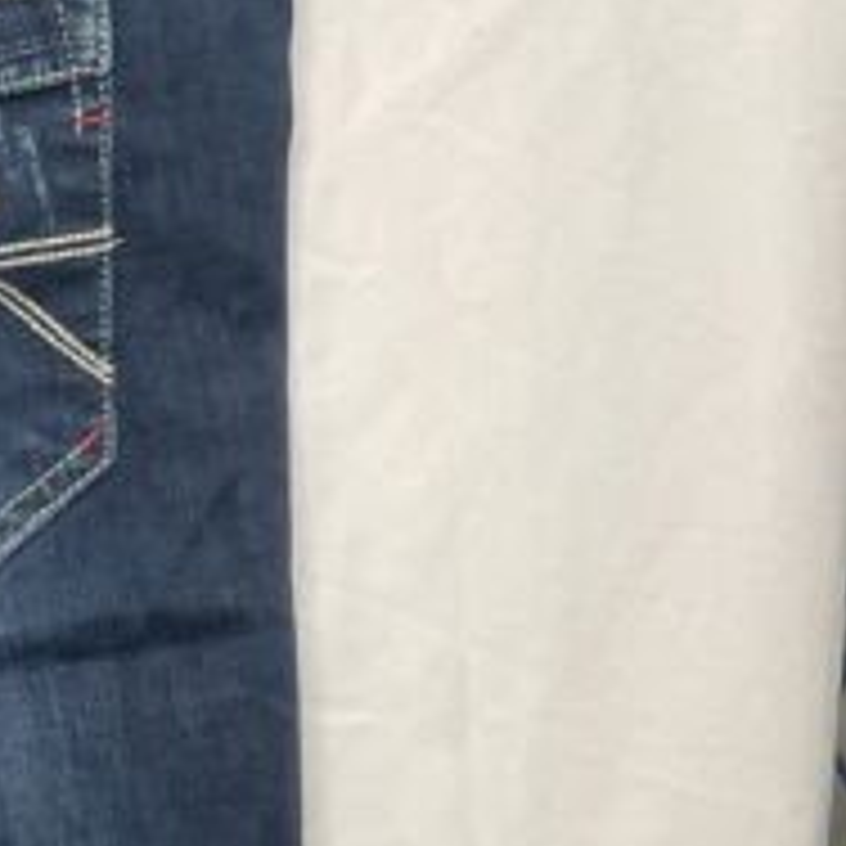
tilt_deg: -41.0
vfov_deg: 15.8
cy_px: 774
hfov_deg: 14.6
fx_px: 3014
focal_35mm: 109
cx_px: -500
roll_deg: -1.7
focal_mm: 3
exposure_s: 1/60
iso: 100
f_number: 1.8
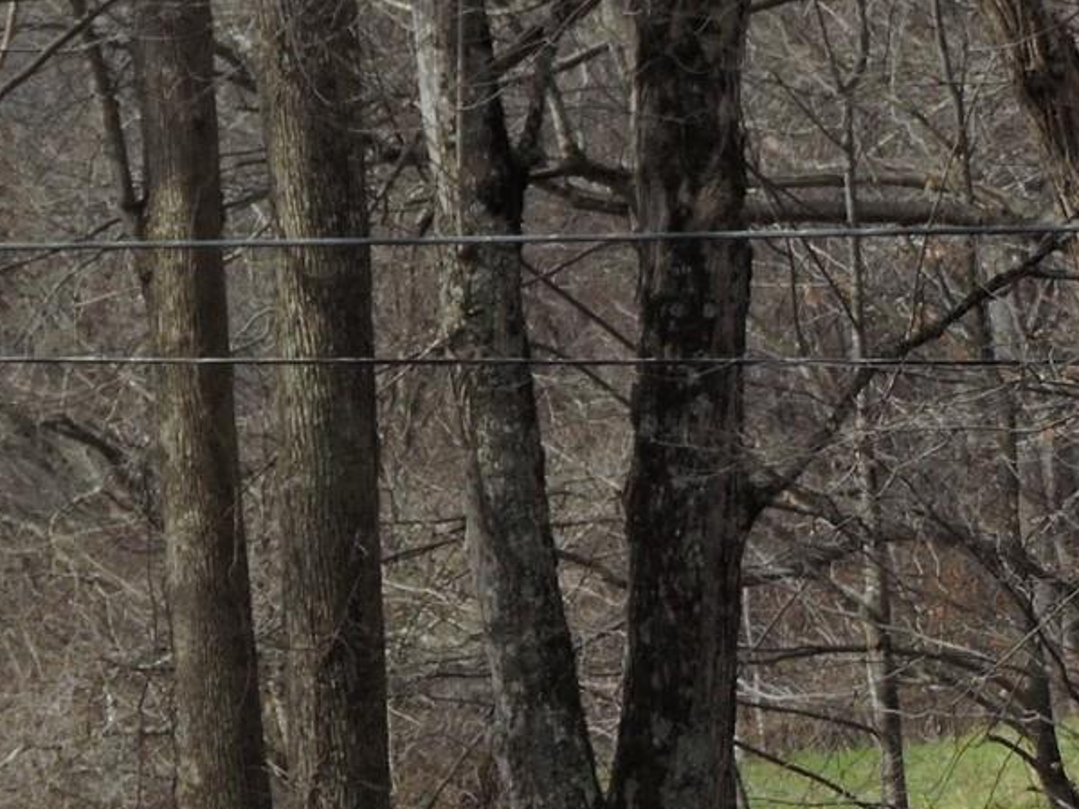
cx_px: -589
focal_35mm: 359
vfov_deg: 4.1
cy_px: 72
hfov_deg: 5.5
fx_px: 11188
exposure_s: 1/320
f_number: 4.2
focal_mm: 18.7
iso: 100
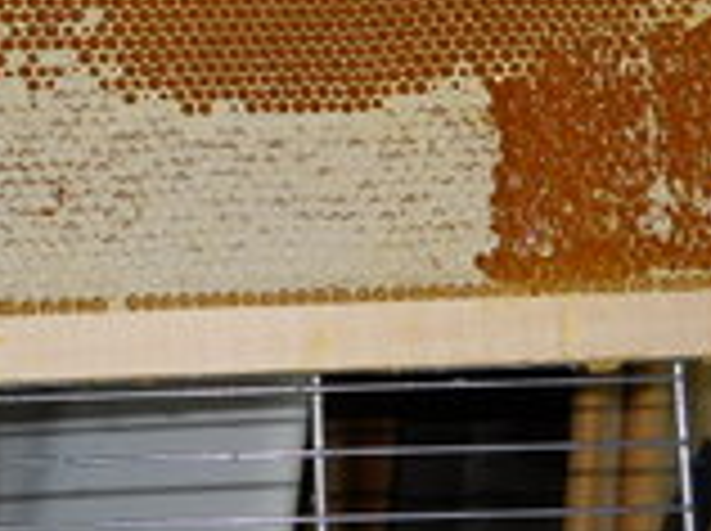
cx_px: 270
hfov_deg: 21.5
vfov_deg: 16.2
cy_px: 173
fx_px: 1866
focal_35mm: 91
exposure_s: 1/30
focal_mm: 6.72
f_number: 3.1
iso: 80
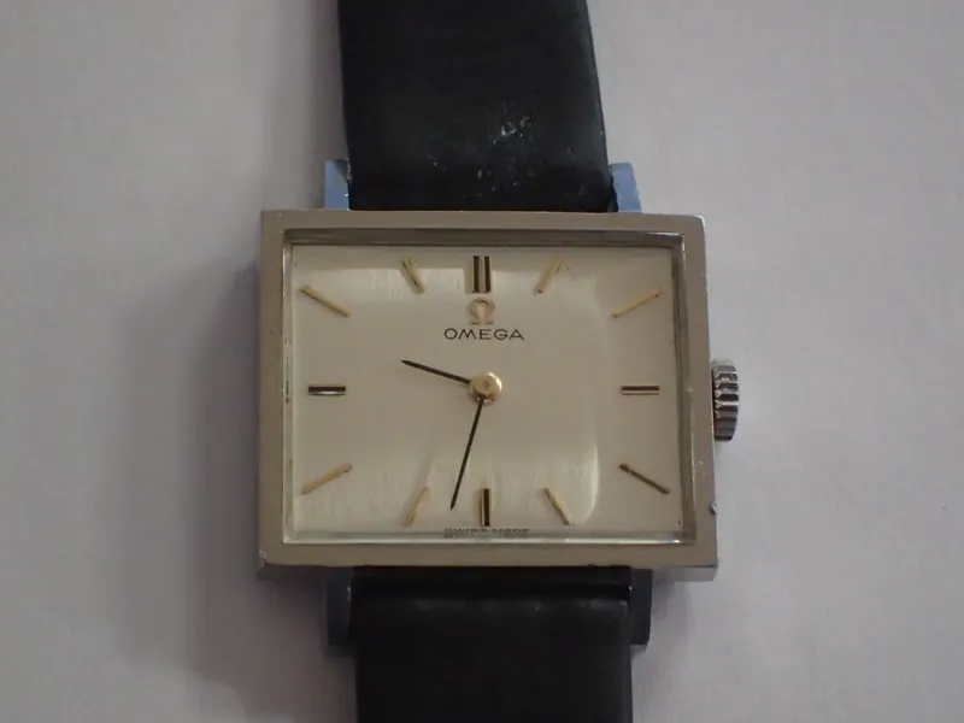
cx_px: 482
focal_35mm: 100
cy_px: 362
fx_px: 2785
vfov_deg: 14.8
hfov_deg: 19.6
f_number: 4.9
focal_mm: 18
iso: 1600
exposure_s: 1/40
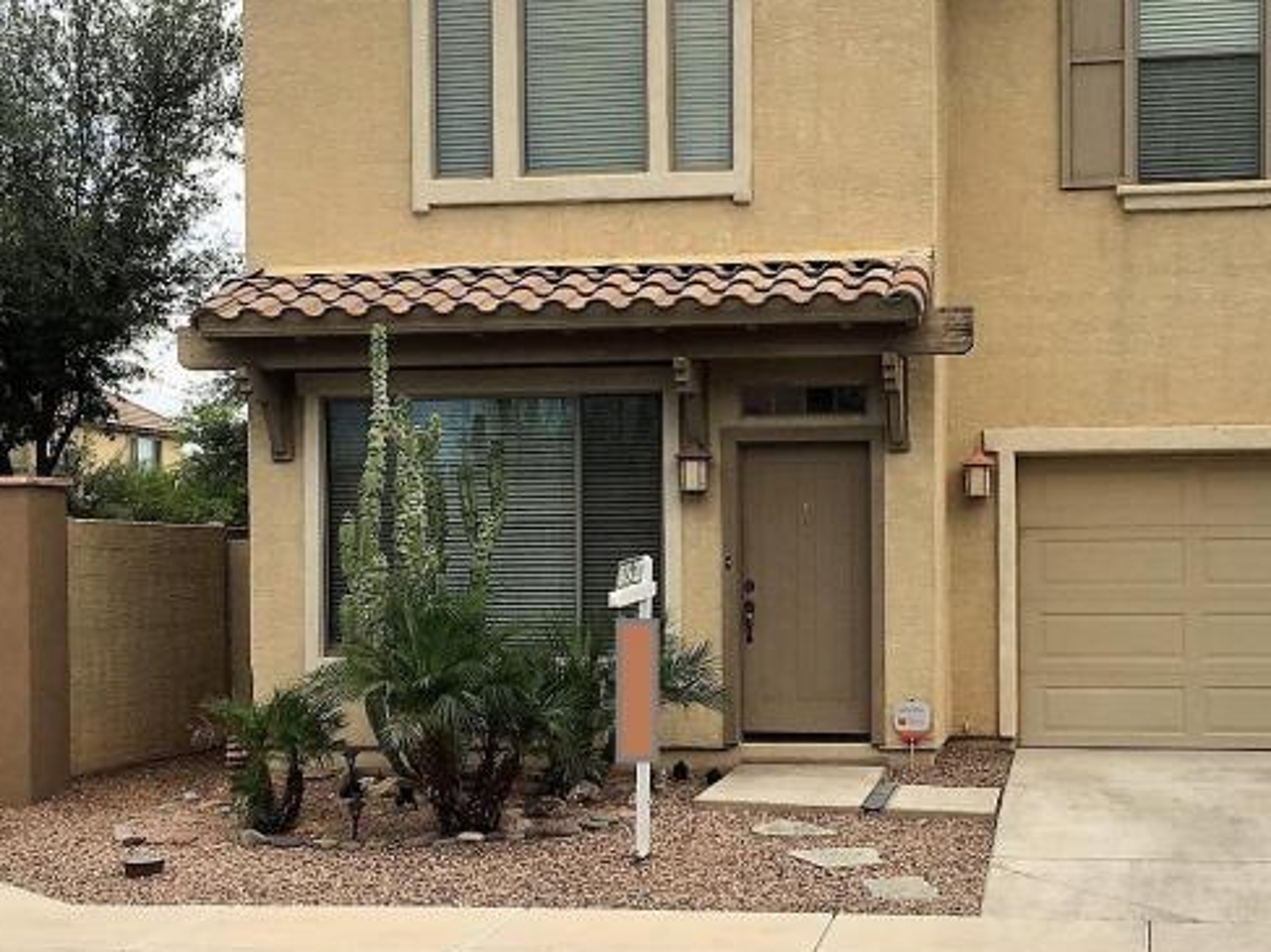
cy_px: 608
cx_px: 733
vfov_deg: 23.9
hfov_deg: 31.6
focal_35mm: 61
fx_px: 2239
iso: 25
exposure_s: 1/1261
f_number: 2.2
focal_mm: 4.15
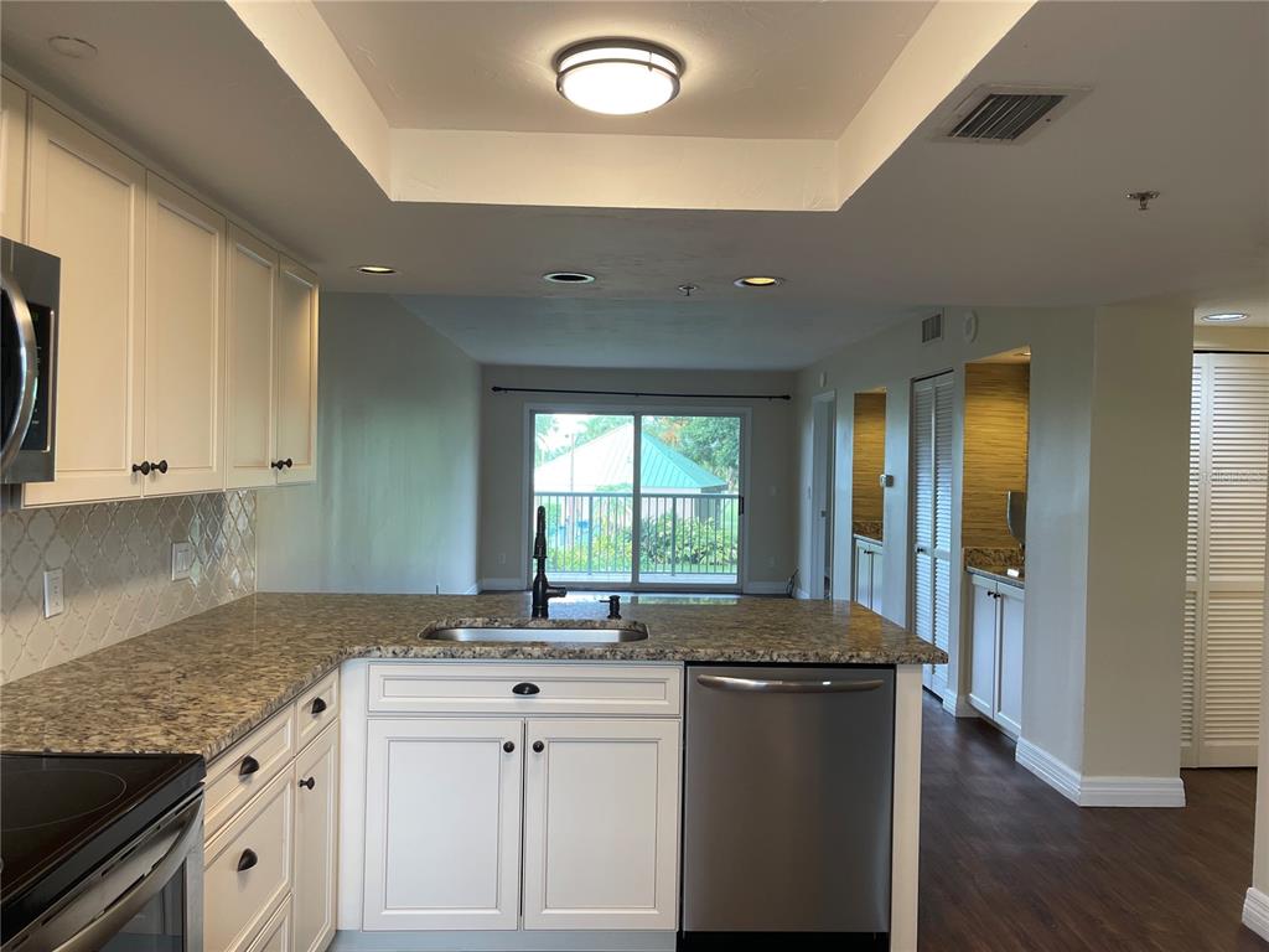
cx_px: 634
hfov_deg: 69.4
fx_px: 916
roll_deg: -0.4
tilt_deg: -0.9
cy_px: 476
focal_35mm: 25
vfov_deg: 54.9
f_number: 1.6
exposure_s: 1/120
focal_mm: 5.1
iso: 125
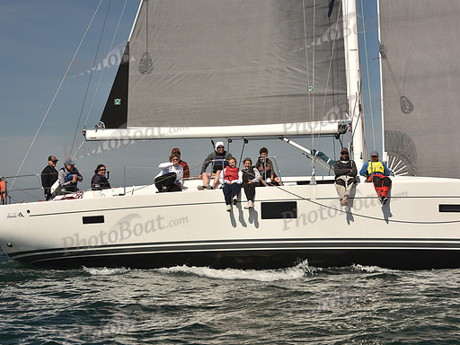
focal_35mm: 98
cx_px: 235
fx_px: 1302
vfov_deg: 15.1
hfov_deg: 20.0
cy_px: 173
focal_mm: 90
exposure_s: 1/640
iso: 250
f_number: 8
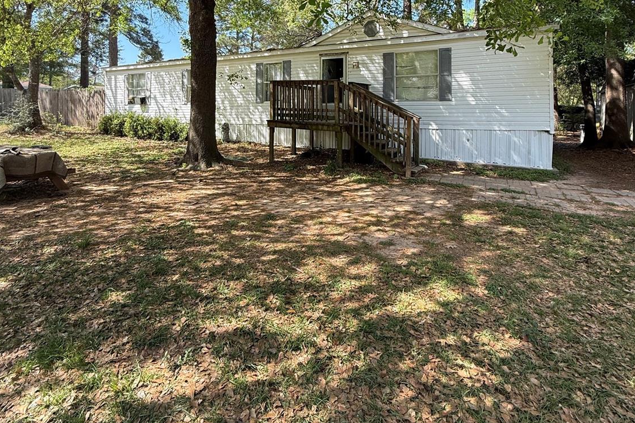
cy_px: 109
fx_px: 353
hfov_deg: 84.0
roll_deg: -1.2
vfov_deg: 58.9
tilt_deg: +2.4
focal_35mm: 20
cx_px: 313
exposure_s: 1/313
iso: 50
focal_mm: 2.22
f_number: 2.2
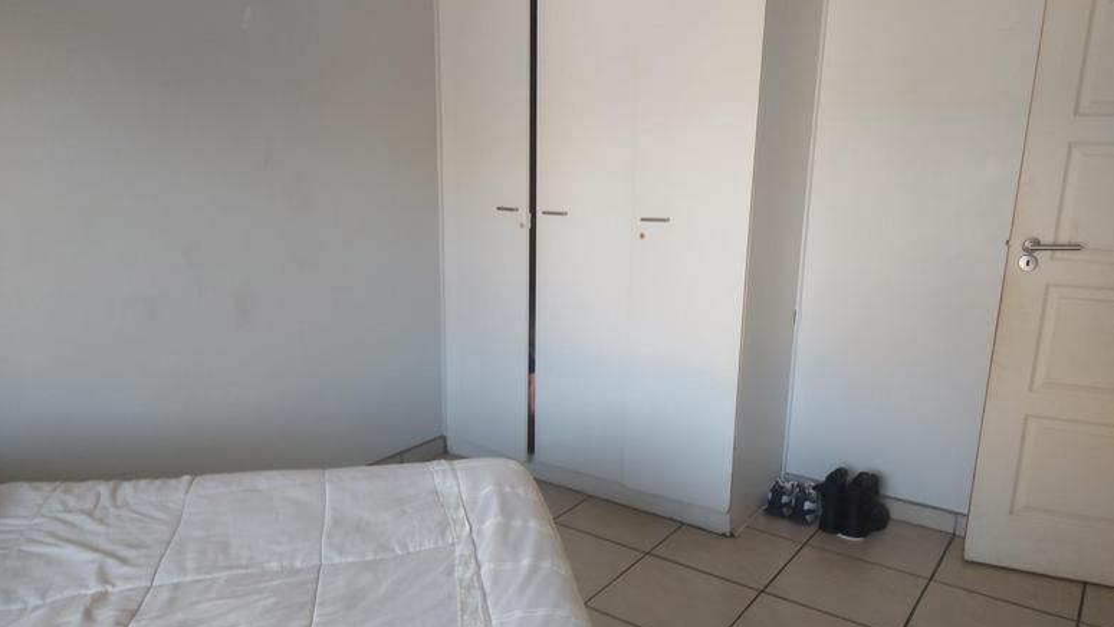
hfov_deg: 69.9
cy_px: 349
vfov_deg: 42.8
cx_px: 549
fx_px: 798
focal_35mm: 27
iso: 160
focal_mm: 5.23
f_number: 1.8
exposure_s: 1/50
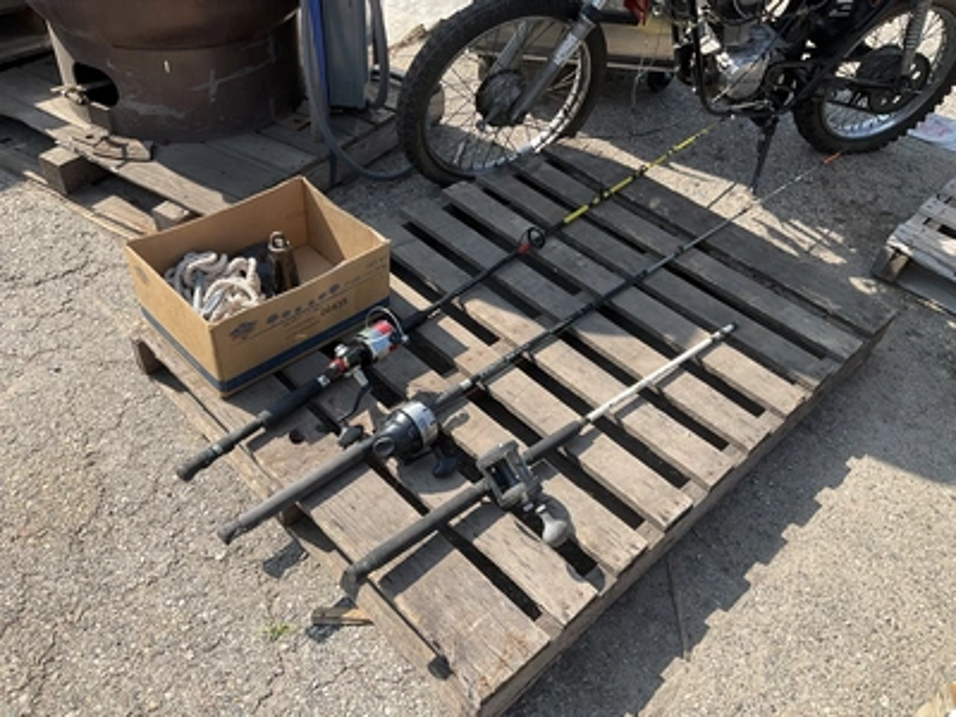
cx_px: 478
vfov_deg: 48.2
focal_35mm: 29
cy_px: 358
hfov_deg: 61.7
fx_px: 801
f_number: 1.8
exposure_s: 1/804
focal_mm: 3
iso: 25
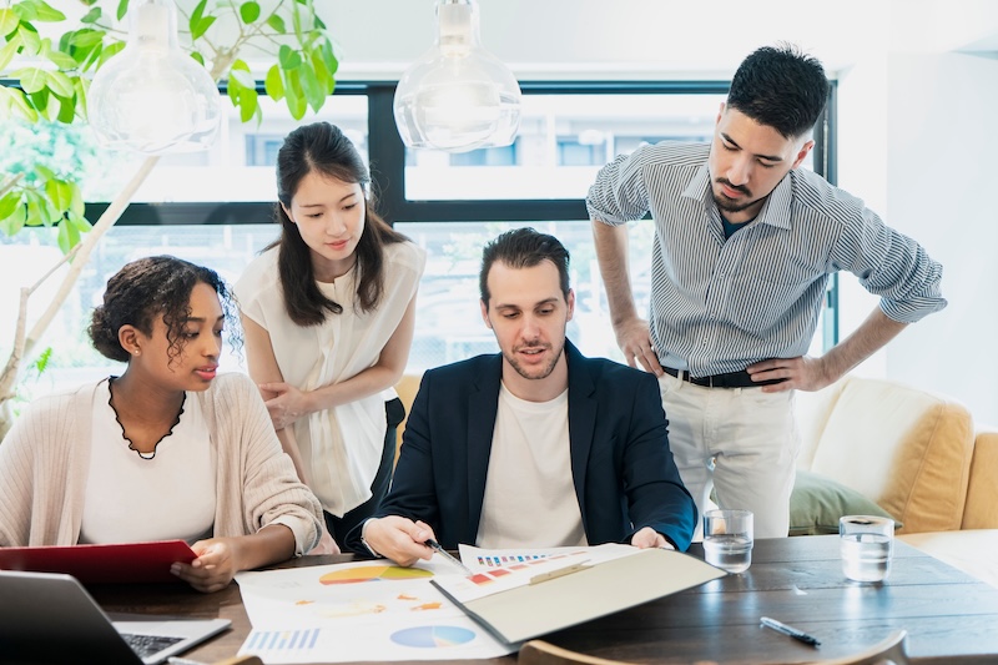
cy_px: 332
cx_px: 499
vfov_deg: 28.6
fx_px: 1303
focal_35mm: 47
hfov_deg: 41.9
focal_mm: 47
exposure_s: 1/80
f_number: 4
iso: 800
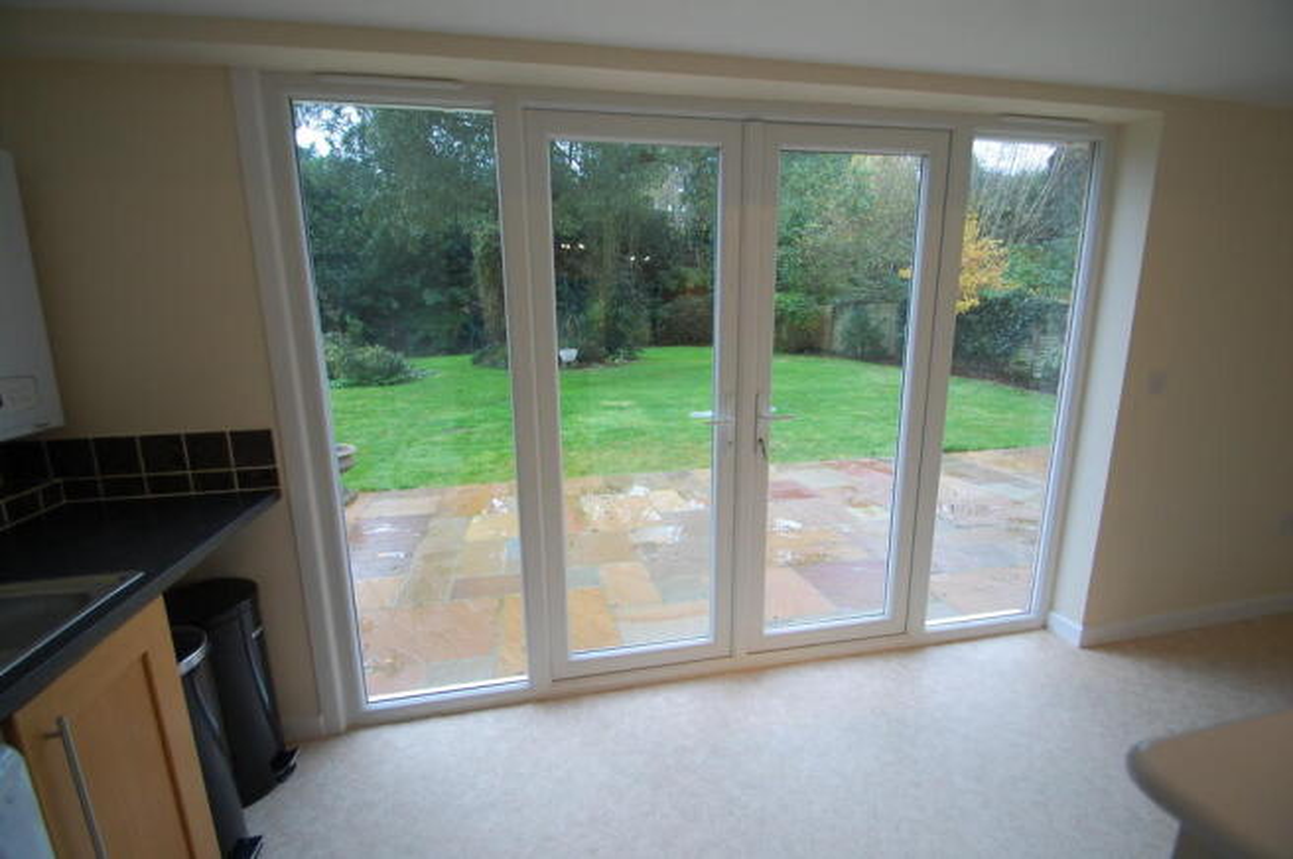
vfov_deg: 77.2
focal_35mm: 15
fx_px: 538
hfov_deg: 100.4
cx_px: 646
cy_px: 430
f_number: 4
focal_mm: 10
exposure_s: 1/60
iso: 400
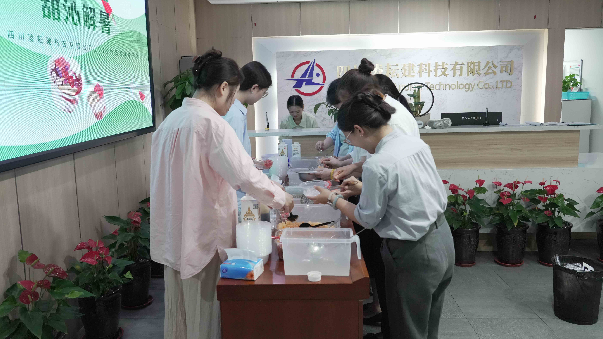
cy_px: 157
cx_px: 299
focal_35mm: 30
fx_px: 480
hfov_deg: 64.3
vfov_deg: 38.9
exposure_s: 1/100
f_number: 5.6
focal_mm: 28
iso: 6400
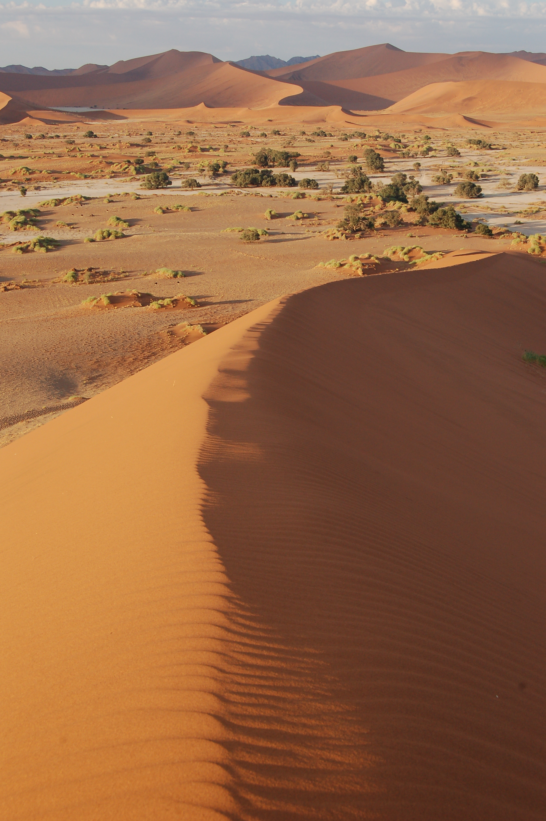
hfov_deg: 29.8
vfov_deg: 43.6
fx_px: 1026
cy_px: 410
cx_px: 273
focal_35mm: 45
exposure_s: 1/250
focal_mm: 30
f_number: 10
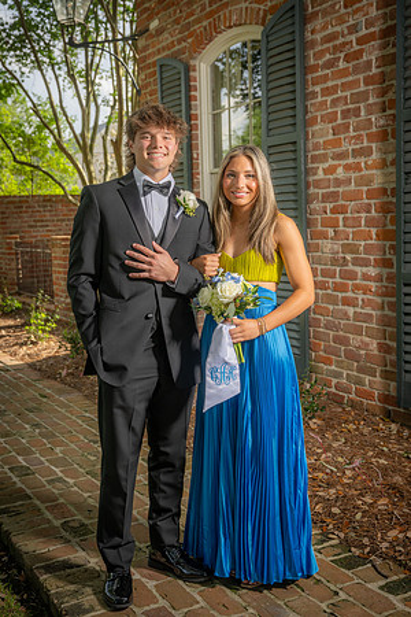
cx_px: 206
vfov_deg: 46.4
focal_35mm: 42
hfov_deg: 31.9
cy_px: 308
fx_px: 719
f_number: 5.6
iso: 100
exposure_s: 1/160
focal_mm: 42
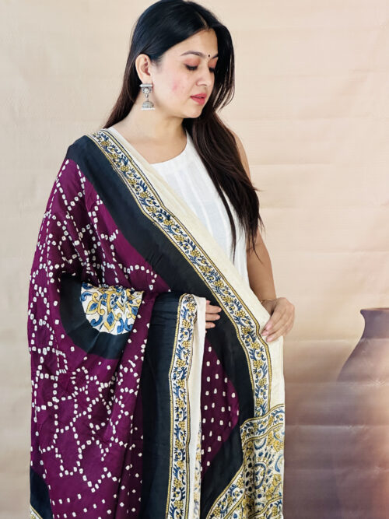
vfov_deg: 25.3
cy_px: 260
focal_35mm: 77
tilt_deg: -6.6
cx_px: 194
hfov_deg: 19.1
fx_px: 1154
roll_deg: +0.0
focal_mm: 9
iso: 250
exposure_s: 1/72
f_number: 2.8
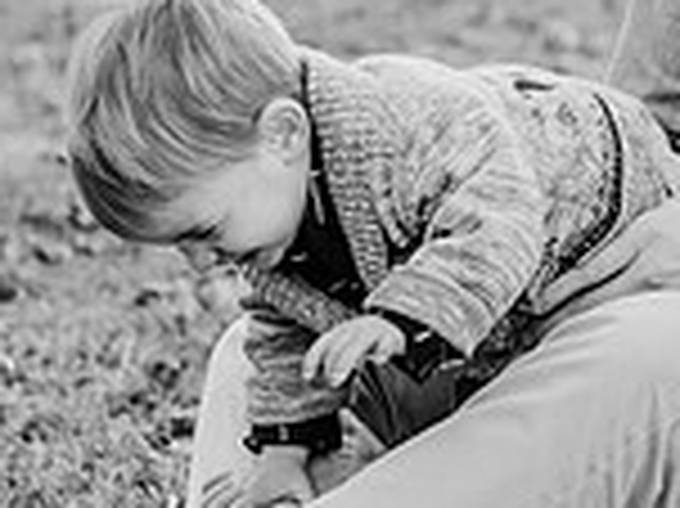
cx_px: 923
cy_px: 65
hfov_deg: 10.4
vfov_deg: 8.0
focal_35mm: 185
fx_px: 3631
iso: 500
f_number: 2.8
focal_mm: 50
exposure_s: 1/1000
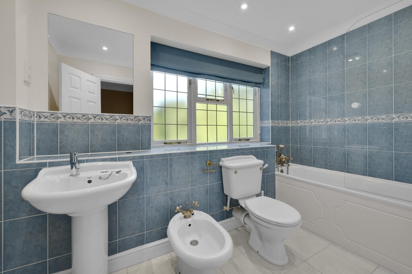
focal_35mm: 14
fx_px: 160
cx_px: 206
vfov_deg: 81.1
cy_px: 137
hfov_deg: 104.3
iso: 400
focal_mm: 14
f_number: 11
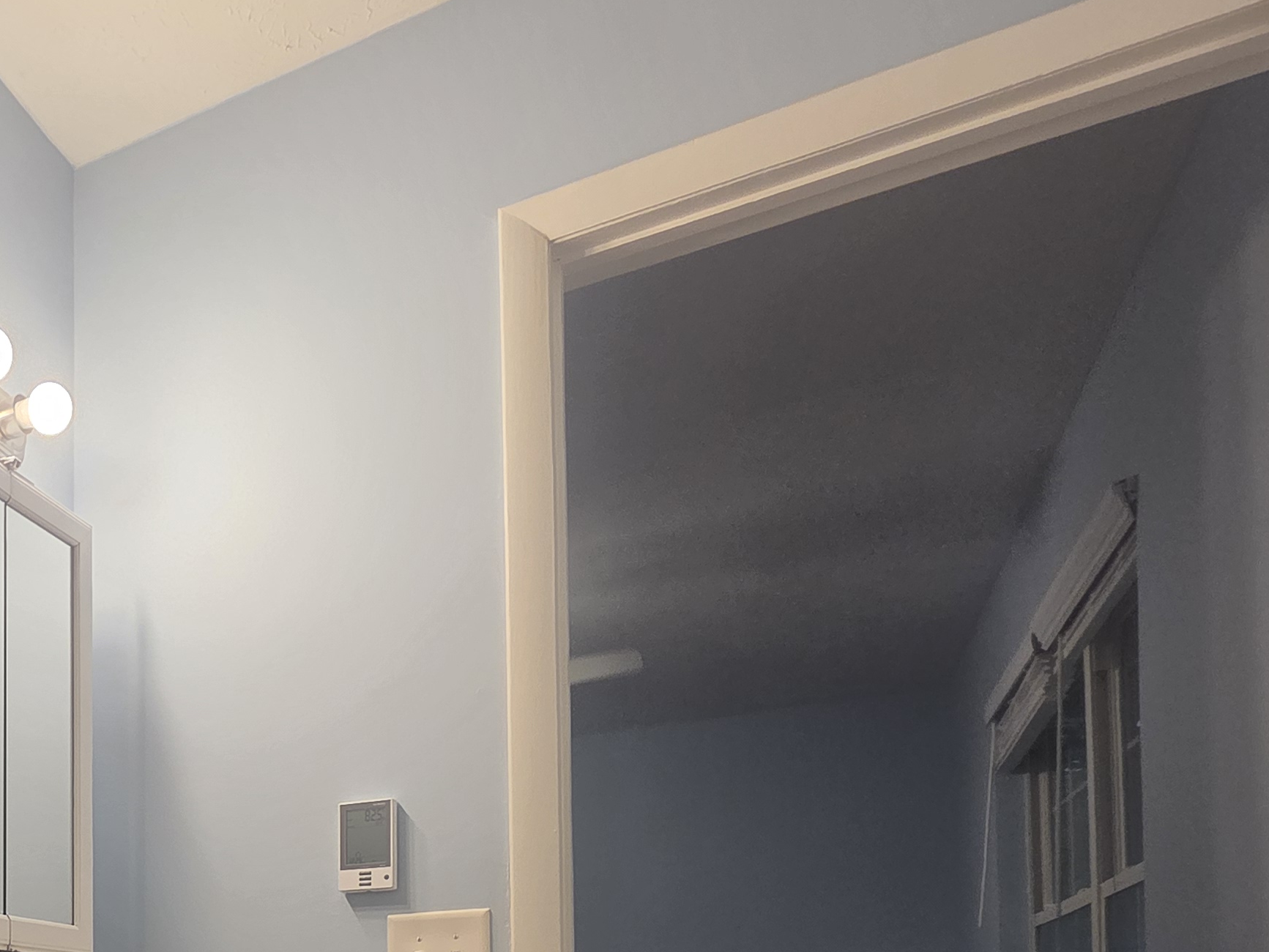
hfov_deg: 50.4
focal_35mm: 30
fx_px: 1100
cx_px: 46
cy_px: 1021
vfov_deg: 39.3
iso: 125
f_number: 2.2
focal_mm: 2.2
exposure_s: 1/120
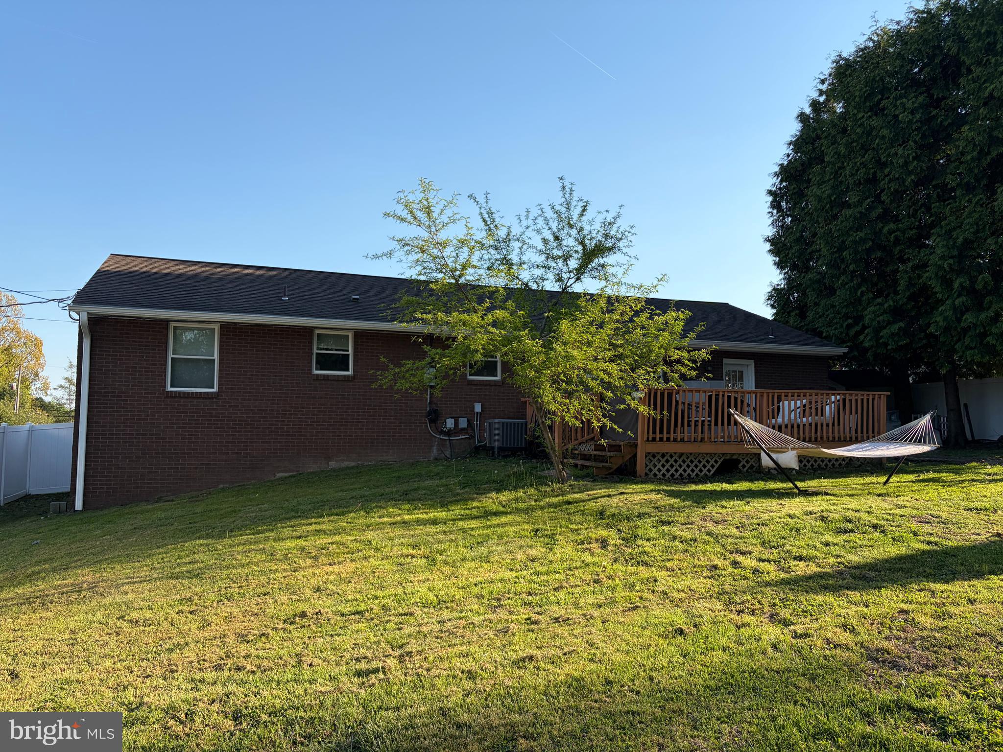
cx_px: 502
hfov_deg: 67.3
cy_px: 376
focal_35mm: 26
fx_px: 753
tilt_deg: +6.3
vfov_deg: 53.1
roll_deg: -0.9
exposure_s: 1/1587
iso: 50
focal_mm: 5.96
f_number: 1.6
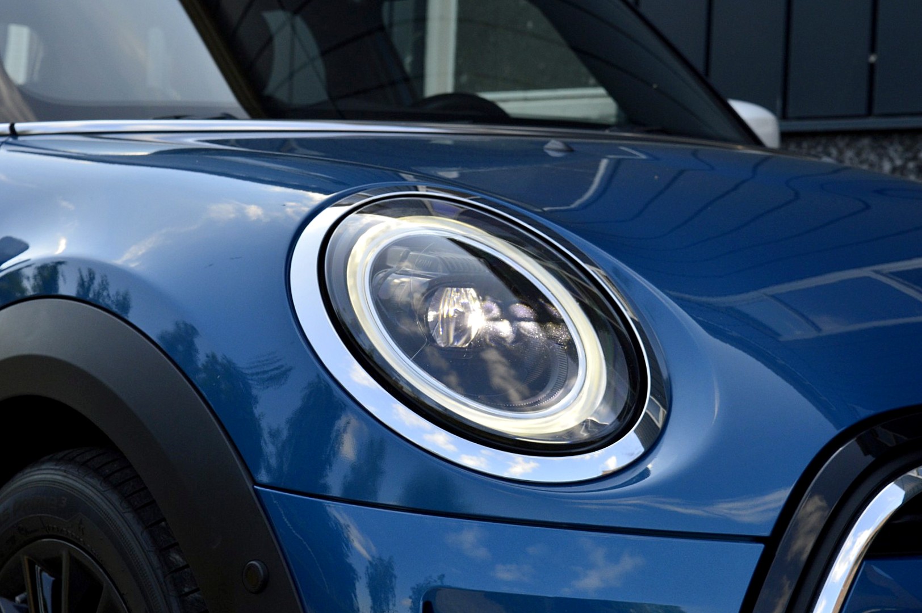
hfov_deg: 26.0
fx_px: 1996
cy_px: 306
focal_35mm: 78
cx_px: 461
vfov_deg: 17.5
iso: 400
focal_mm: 52
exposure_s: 1/320
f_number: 10
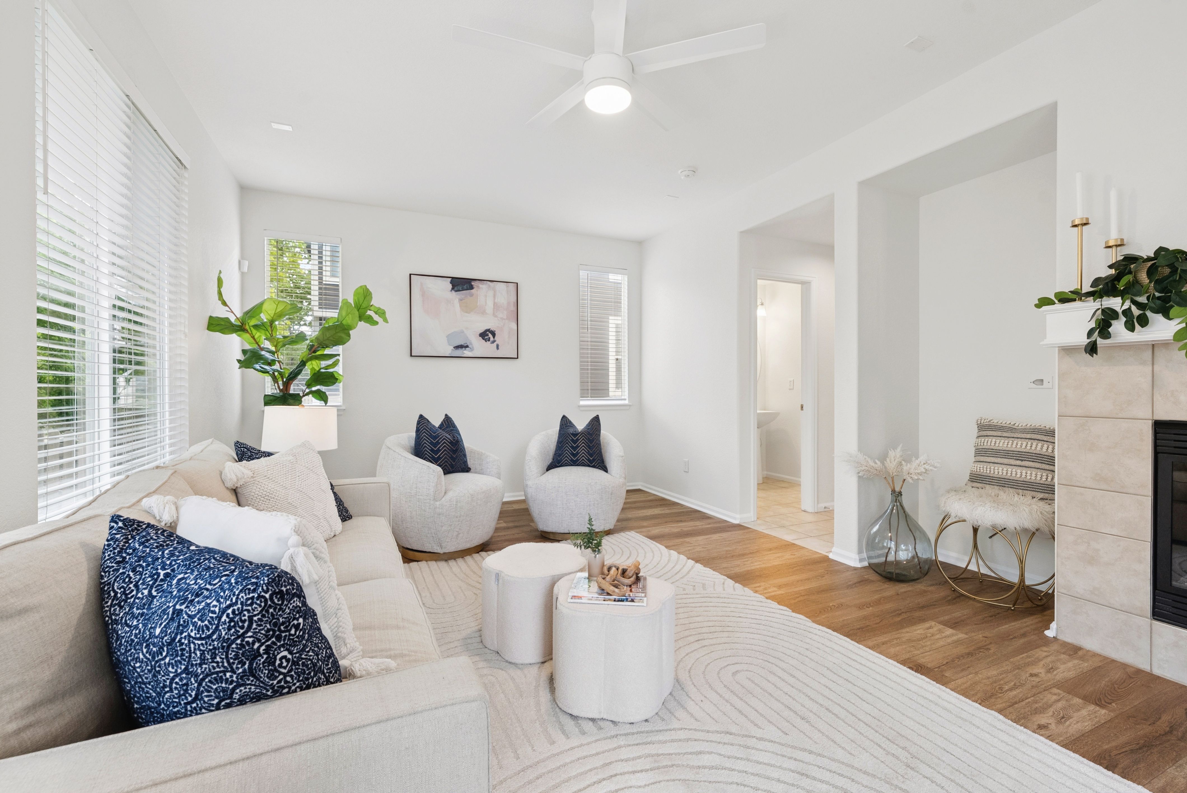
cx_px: 594
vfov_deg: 77.4
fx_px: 495
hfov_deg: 100.4
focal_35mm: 15
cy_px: 396
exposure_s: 1/80
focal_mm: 15
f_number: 8
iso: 1250
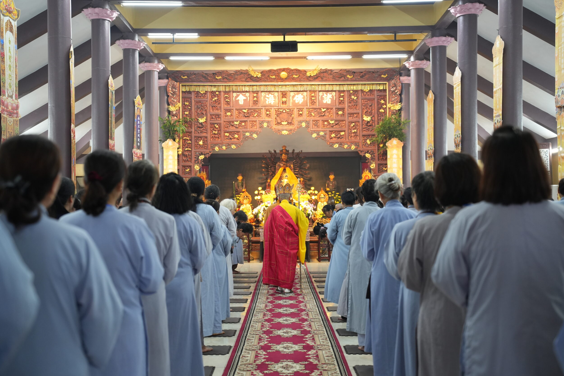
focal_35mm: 50
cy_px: 184
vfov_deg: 27.0
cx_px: 285
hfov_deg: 39.6
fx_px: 783
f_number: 3.2
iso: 1600
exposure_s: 1/125
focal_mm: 49
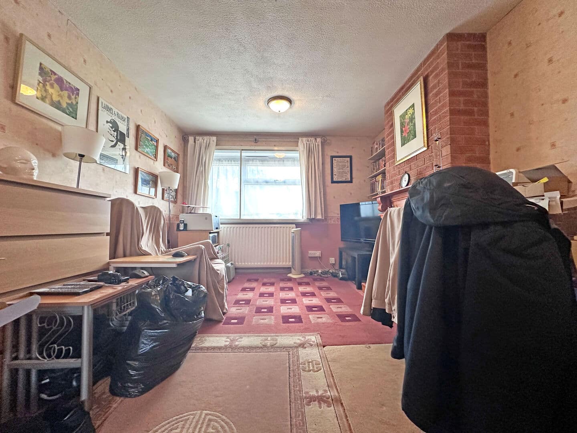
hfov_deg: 102.1
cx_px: 288
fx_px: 233
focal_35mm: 14
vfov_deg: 85.7
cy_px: 216
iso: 320
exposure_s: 1/50
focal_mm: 2.22
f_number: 2.2
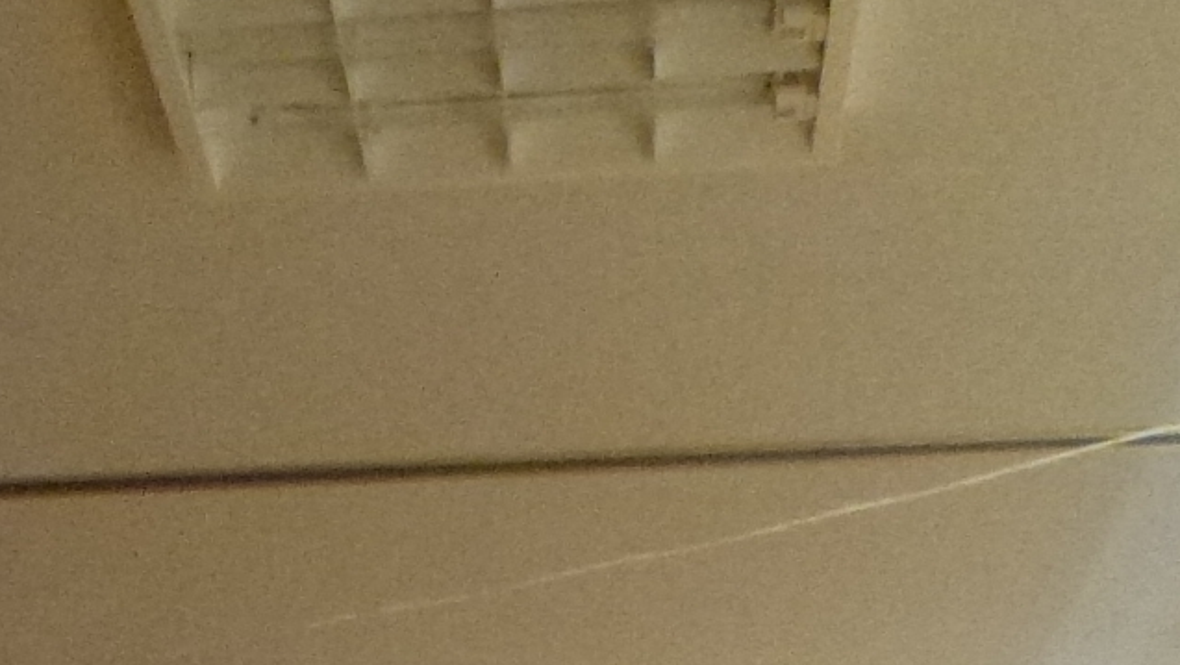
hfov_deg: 19.7
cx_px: -17
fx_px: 3287
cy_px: 1289
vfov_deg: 10.7
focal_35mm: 105
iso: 400
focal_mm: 4.3
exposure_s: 1/8
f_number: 3.3
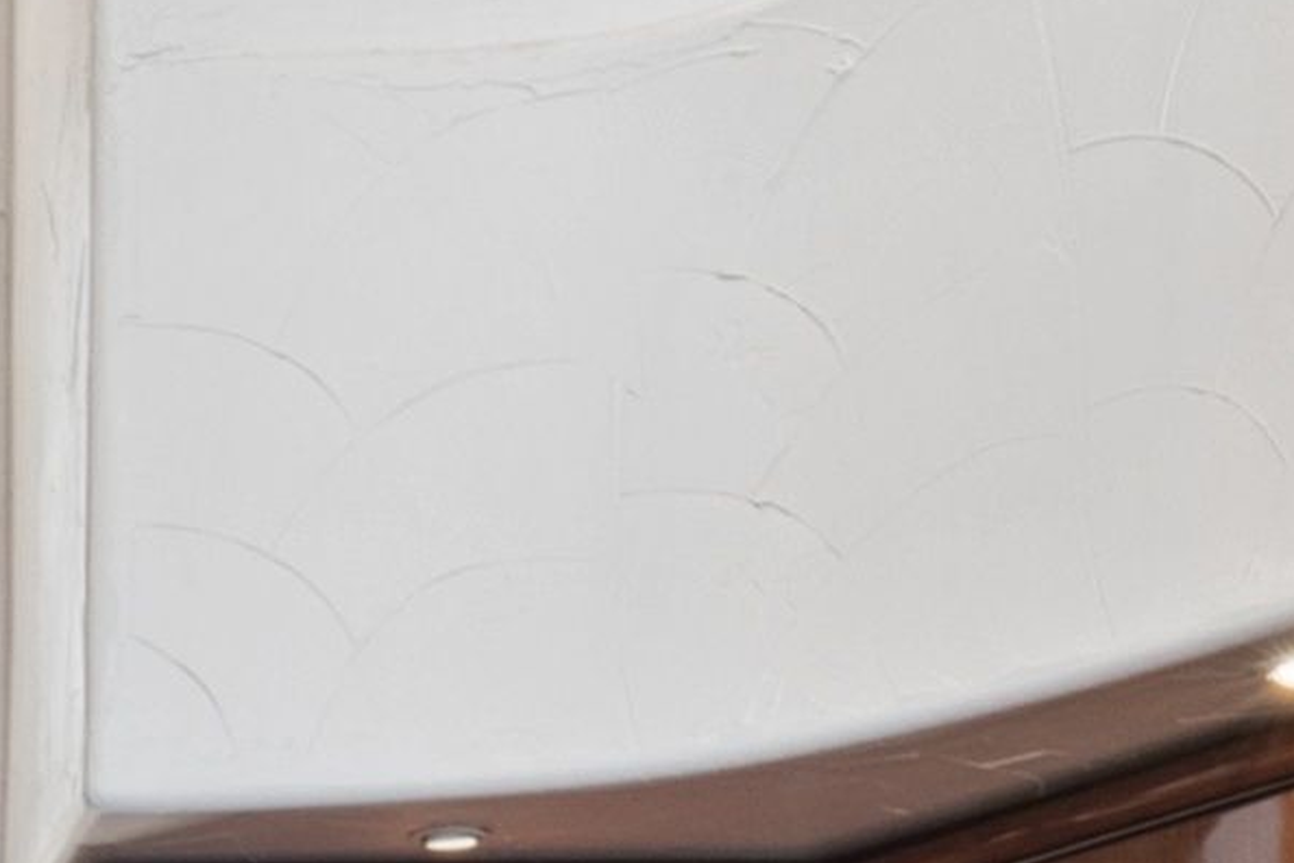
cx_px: -806
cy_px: 2253
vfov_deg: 8.2
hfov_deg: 12.8
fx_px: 5391
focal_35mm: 150
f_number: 9
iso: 640
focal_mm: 21
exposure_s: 1/20
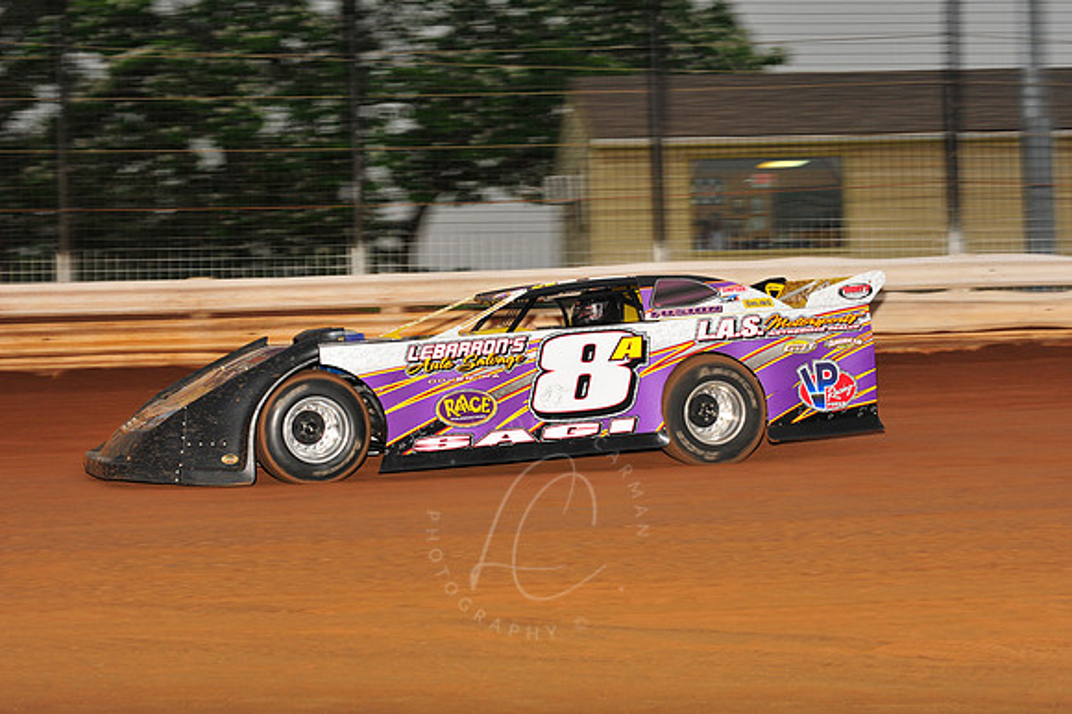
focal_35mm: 92
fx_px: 2738
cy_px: 357
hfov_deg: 22.2
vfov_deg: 14.8
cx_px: 536
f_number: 8
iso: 1000
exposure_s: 1/320
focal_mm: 92
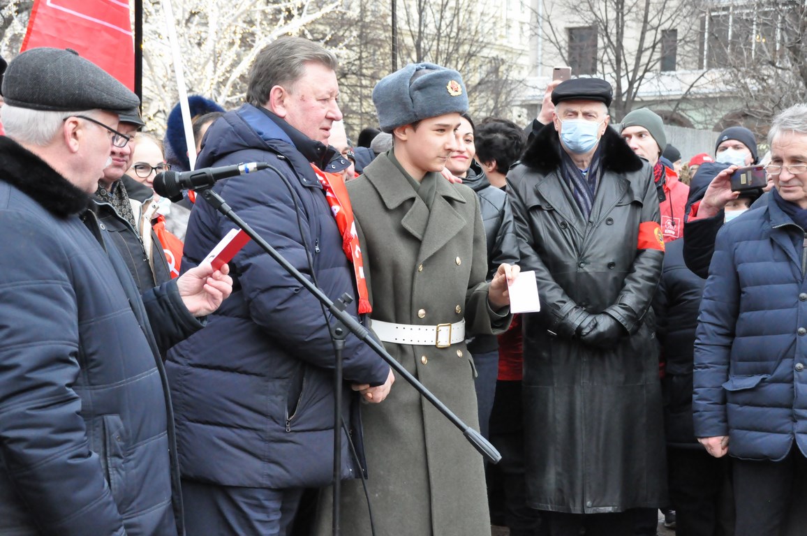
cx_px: 404
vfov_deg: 20.6
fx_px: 1478
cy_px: 268
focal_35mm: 66
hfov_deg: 30.5
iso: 3200
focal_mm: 44
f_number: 7.1
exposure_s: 1/200
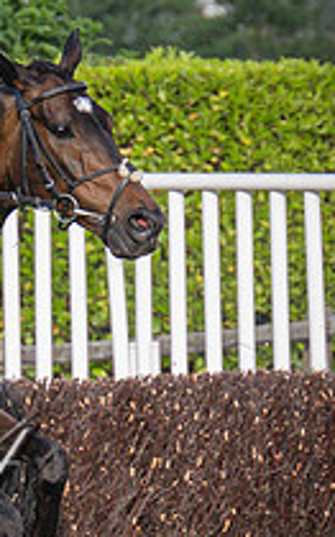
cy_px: 390
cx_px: -113
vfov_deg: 2.3
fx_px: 13472
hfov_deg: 1.4
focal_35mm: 921
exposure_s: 1/1600
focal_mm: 120
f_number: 4
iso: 400
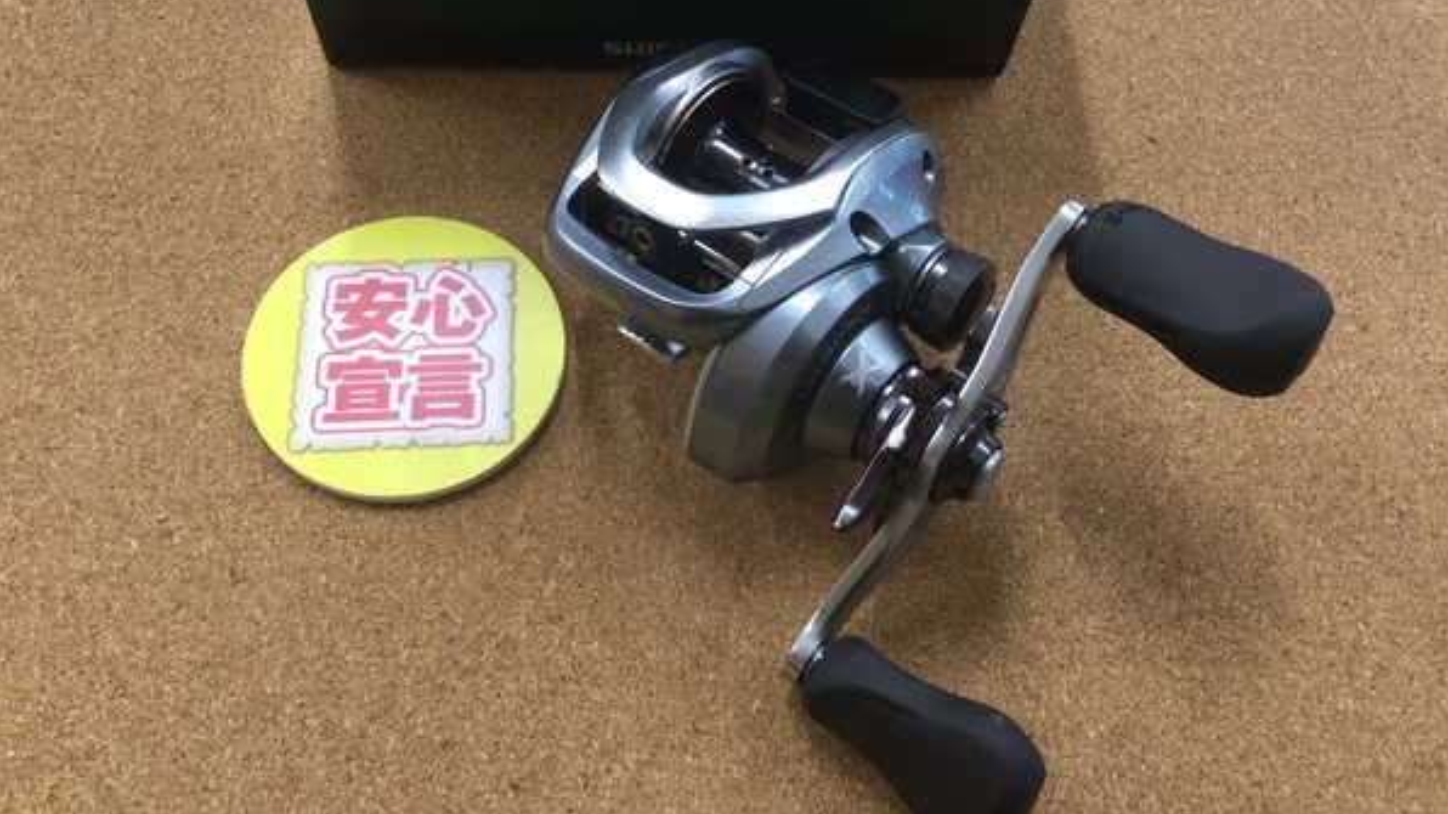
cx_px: 724
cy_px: 313
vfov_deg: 34.5
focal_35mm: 34
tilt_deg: -62.5
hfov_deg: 58.0
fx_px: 1305
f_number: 2.4
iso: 80
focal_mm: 3.3
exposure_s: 1/30
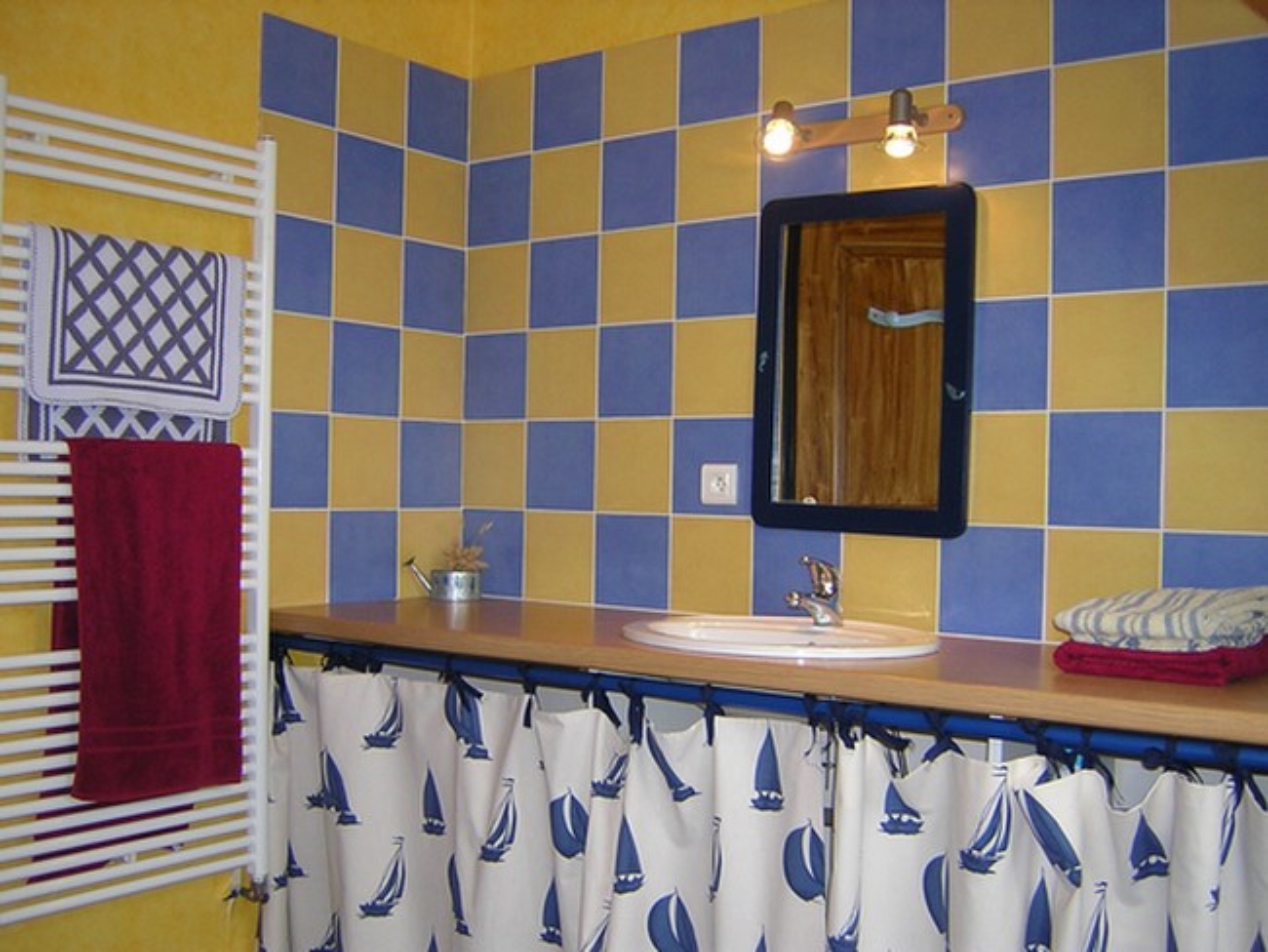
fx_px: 1319
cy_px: 476
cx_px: 634
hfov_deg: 51.3
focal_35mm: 36
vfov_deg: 39.7
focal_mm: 4.7
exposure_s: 1/60.1
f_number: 2.6
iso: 161
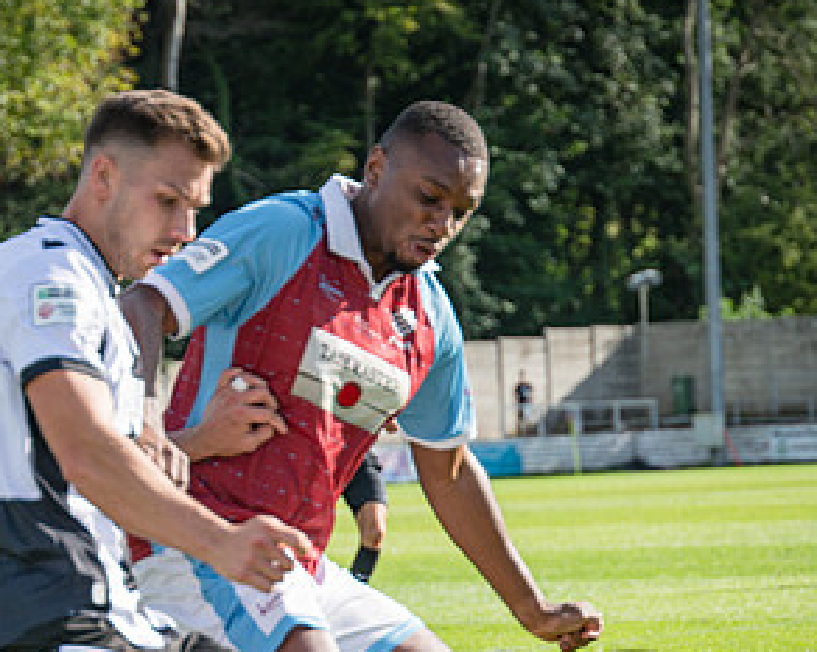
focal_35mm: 213
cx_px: 222
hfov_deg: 9.1
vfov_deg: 7.2
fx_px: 5145
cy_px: 590
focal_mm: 98
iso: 200
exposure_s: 1/1250
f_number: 4
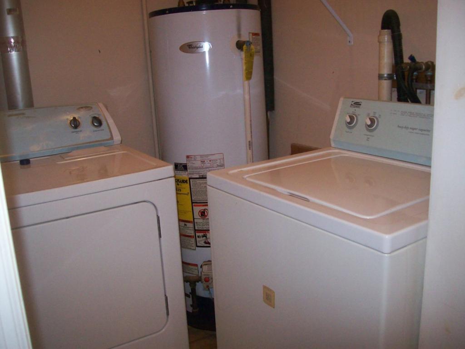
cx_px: 232
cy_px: 174
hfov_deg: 51.4
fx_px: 484
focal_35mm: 36
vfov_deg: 39.7
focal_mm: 6
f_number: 2.7
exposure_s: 1/64
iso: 200
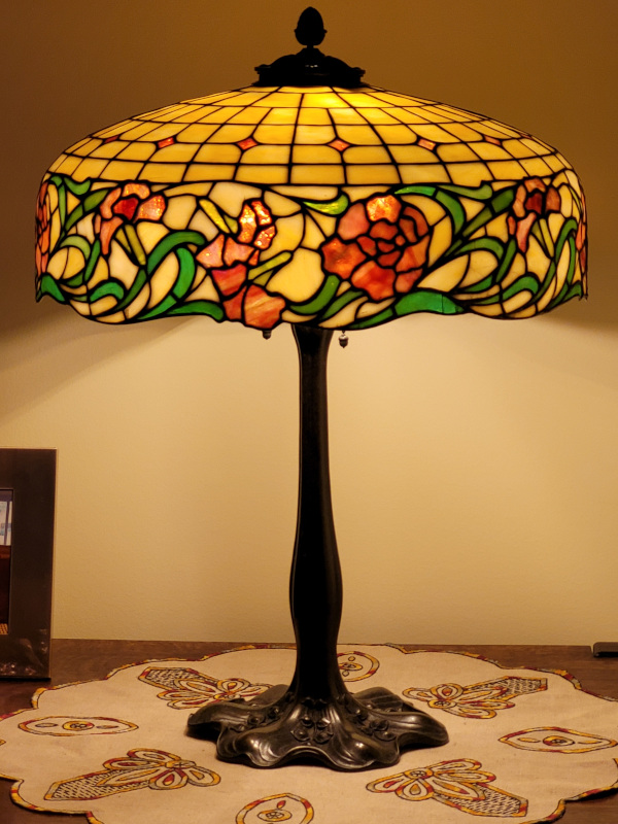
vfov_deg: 25.7
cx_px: 309
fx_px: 1809
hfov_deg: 19.4
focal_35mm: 76
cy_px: 412
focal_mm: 7.12
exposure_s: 1/60.2
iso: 100
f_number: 2.4
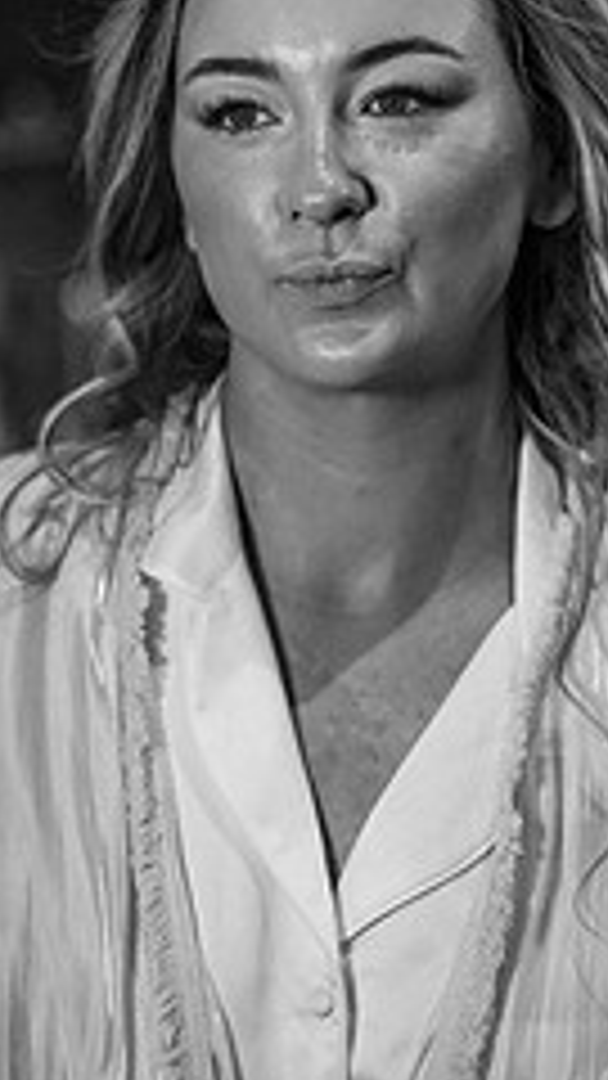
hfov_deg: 7.3
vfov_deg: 12.8
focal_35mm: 167
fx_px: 4786
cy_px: 212
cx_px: 270
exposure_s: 1/200
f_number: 2.5
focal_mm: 85
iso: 320
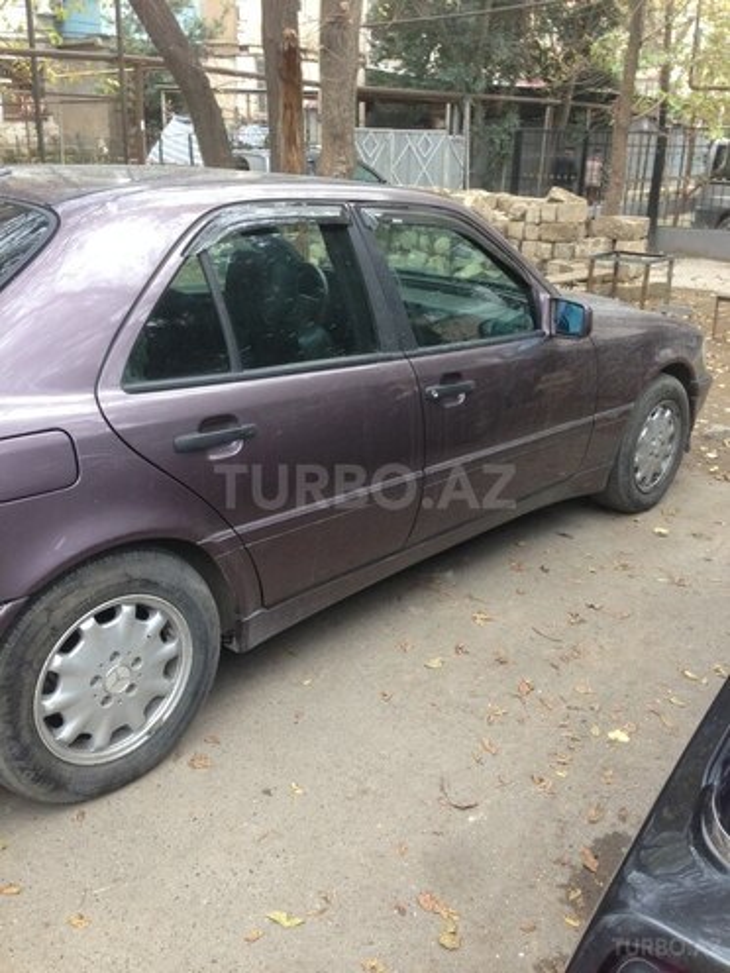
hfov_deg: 42.9
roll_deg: +0.1
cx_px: 365
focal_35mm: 33
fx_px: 928
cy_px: 486
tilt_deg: -19.1
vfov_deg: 55.4
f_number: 2.4
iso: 80
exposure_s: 1/120
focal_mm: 4.12
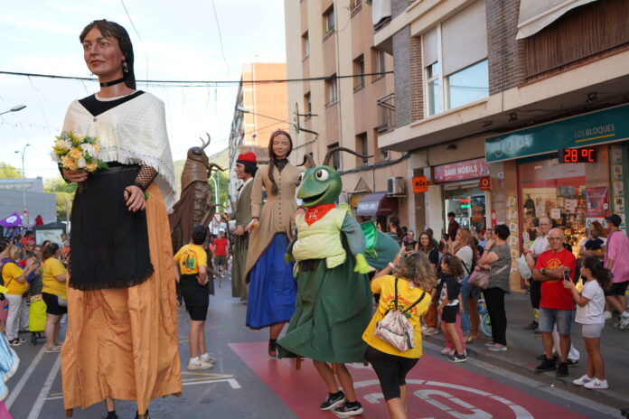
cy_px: 210
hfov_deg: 51.9
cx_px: 314
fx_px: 646
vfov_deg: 35.9
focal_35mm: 37
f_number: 4
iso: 160
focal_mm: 37
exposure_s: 1/160
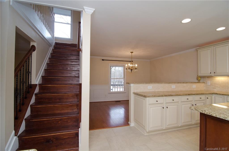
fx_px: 105
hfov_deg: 95.1
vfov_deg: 71.7
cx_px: 114
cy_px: 76
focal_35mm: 16
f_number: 5.6
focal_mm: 11
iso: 2000
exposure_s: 1/100
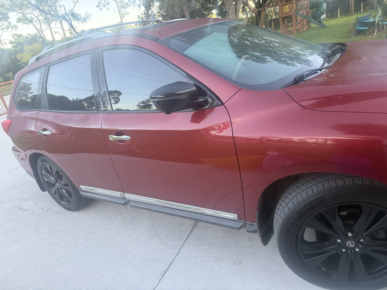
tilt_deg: -22.0
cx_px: 194
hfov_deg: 71.6
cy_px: 145
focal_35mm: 24
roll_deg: +11.6
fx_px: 268
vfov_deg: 56.8
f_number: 1.78
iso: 125
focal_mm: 6.76
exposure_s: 1/235
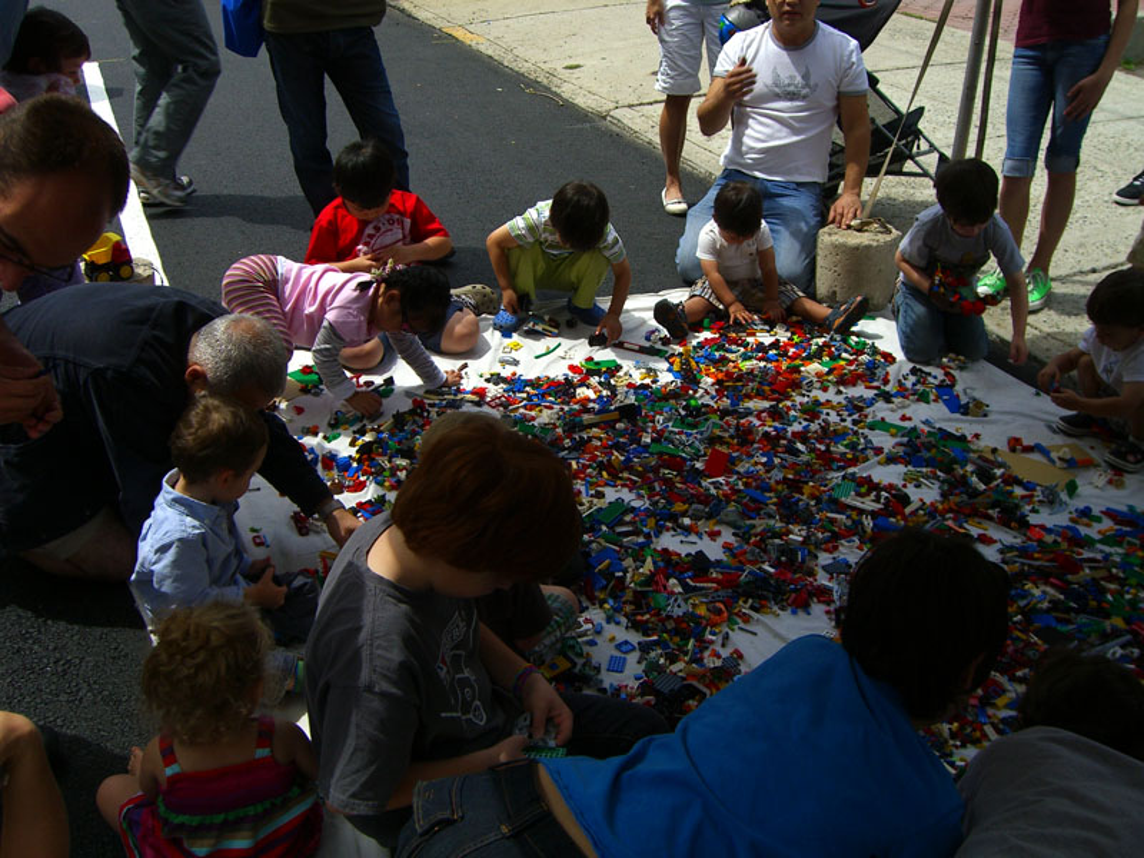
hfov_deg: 49.0
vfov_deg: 37.7
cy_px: 429
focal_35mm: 38
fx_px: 1256
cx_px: 572
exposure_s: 1/125
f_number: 8
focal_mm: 7.9
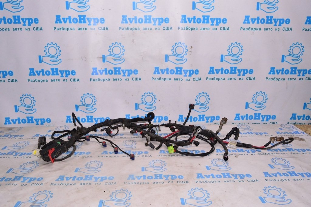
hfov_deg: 67.4
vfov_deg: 47.9
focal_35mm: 27
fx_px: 233
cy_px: 104
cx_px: 156
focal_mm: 18
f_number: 8
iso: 1600
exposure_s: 1/160
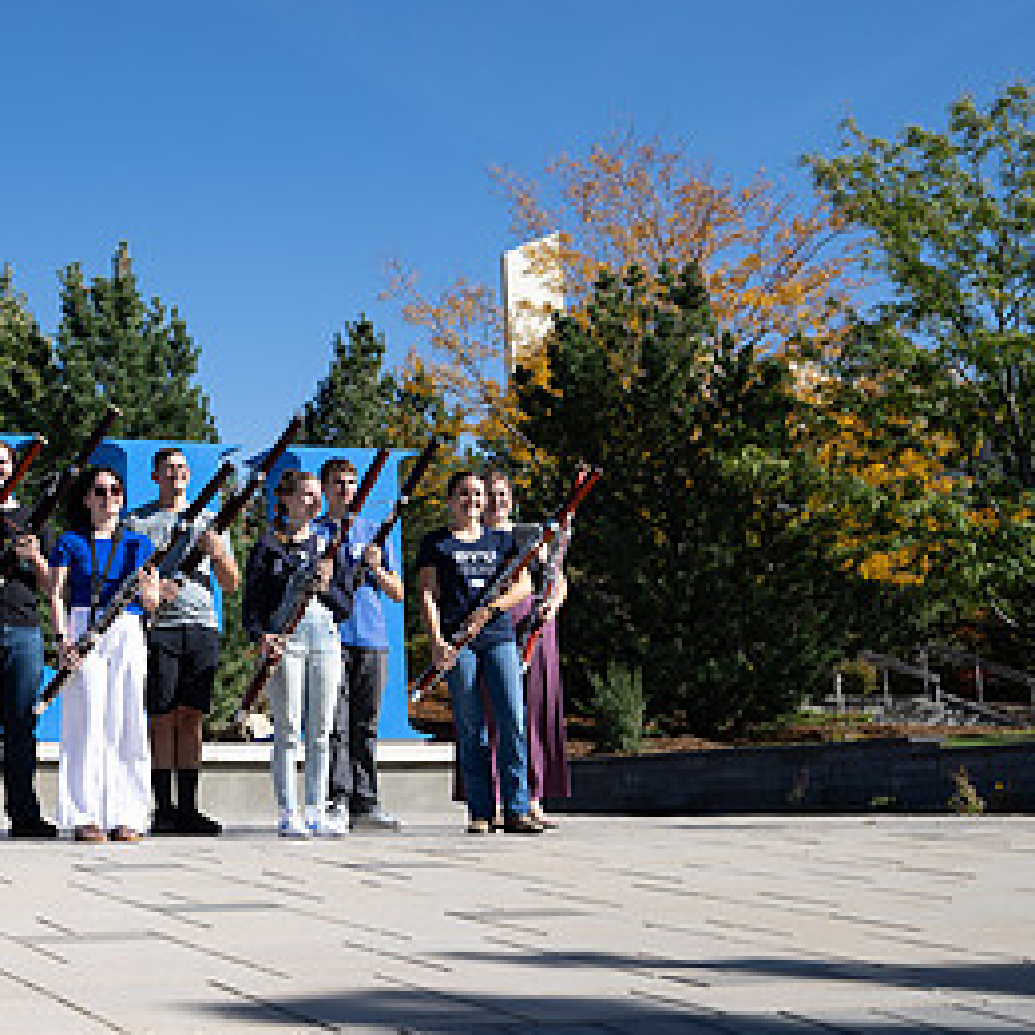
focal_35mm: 57
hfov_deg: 27.8
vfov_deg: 30.0
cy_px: 539
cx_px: -57
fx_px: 1928
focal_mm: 30
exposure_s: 1/400
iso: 100
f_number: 7.1
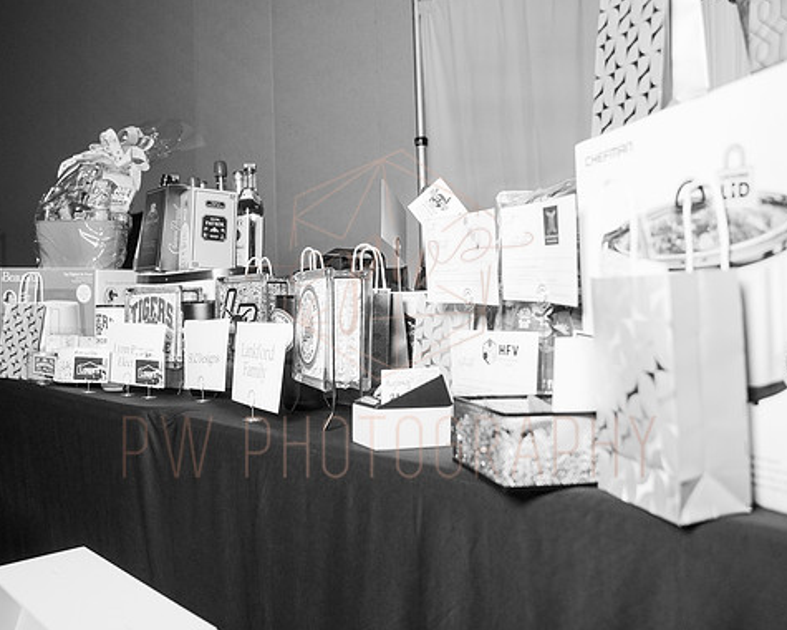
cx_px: 364
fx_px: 722
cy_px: 288
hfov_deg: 57.1
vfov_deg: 47.1
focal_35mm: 31
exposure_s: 1/200
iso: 640
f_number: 2.8
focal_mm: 24
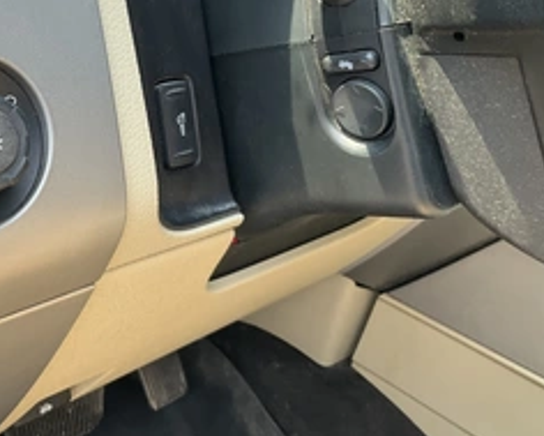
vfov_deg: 31.2
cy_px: 141
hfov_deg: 37.4
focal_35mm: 48
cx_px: 108
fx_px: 773
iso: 20
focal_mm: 3
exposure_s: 1/153
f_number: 1.8
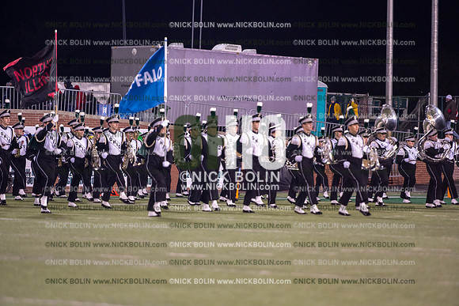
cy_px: 153
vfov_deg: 6.9
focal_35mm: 200
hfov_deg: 10.3
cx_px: 230
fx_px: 2550
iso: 2500
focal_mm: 200
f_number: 2.8
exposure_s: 1/1250
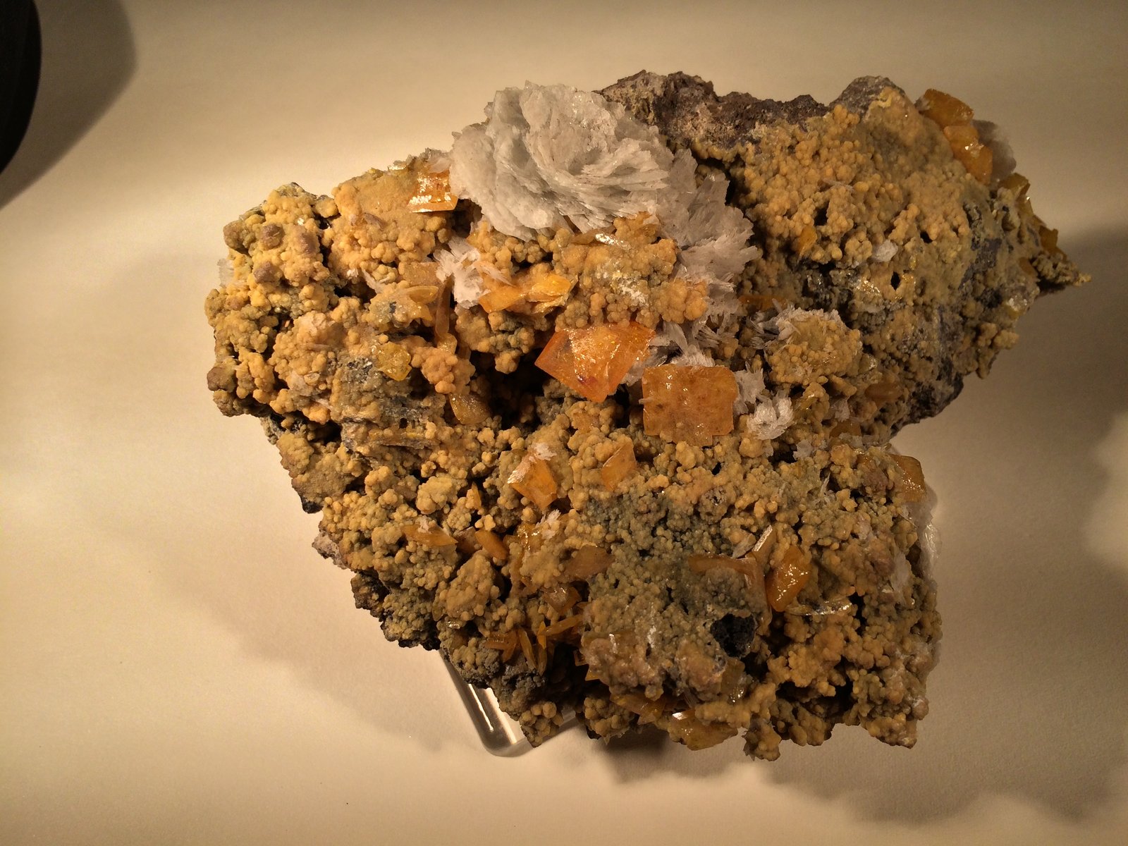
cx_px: 564
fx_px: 945
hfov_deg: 61.7
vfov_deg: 48.2
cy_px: 423
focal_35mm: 29
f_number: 2.2
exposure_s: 1/398
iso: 32
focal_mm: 4.15
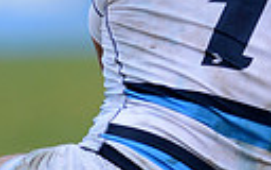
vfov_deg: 0.7
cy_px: -201
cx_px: 406
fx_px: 14299
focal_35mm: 1936
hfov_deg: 1.1
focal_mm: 420
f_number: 4
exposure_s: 1/1000
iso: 800
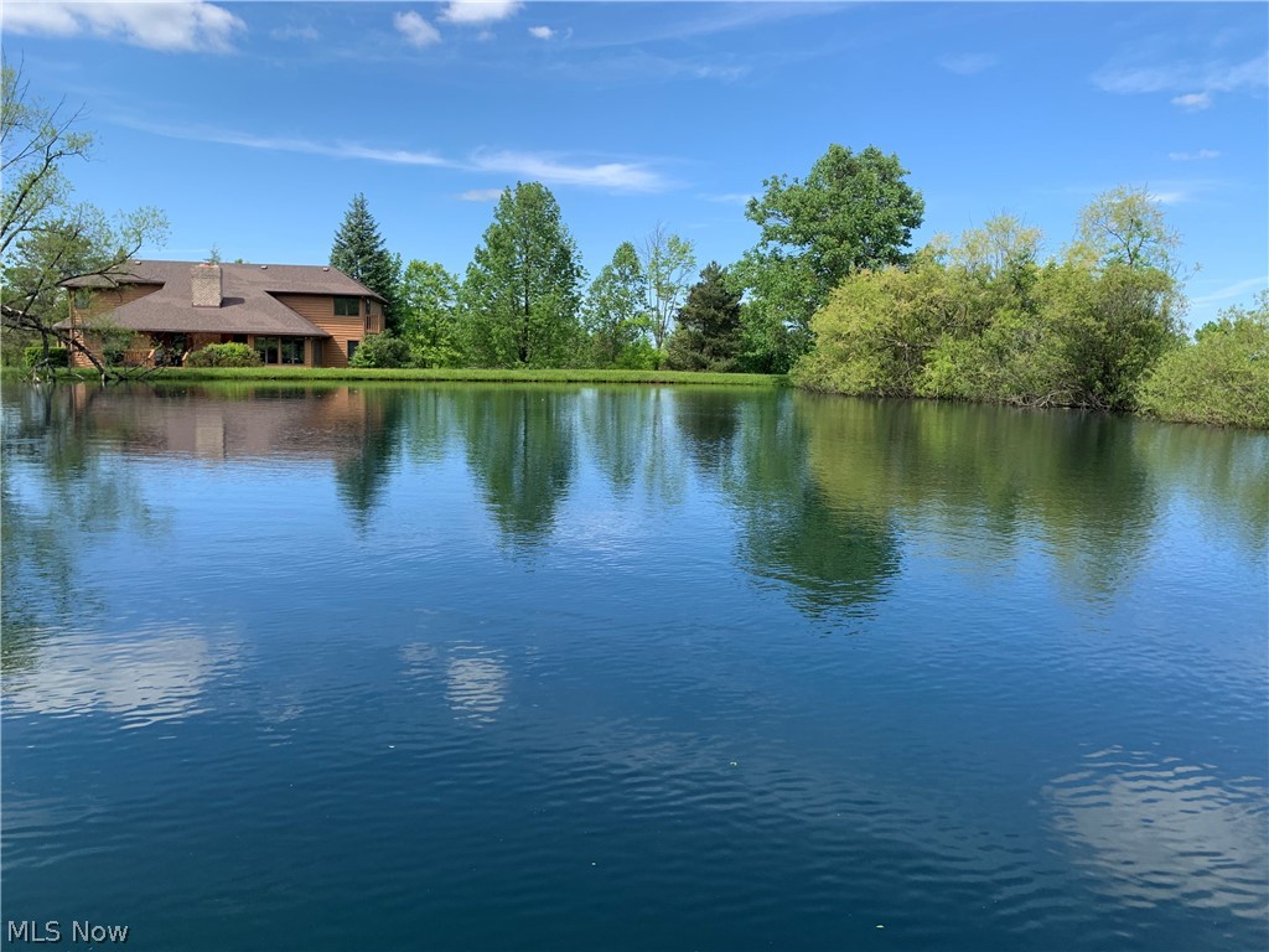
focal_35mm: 26
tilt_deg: -7.4
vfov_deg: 53.1
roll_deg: -1.9
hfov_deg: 67.3
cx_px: 634
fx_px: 953
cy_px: 476
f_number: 1.8
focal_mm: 4.25
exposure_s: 1/1406
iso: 25
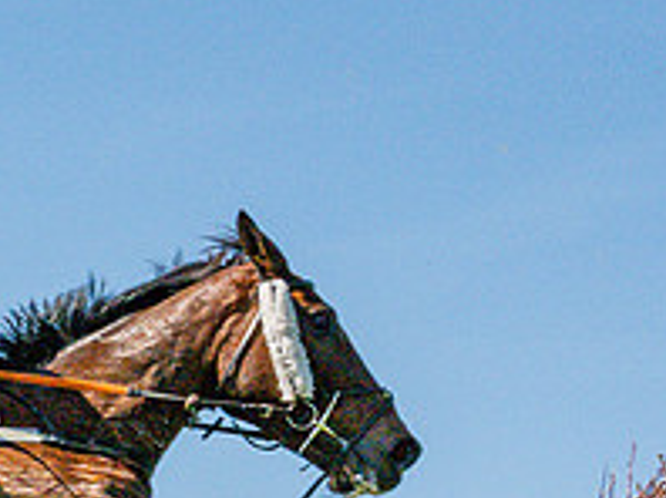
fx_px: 2556
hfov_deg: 12.5
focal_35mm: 133
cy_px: 590
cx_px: -779
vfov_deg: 10.9
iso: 400
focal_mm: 24
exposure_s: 1/2000
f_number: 9
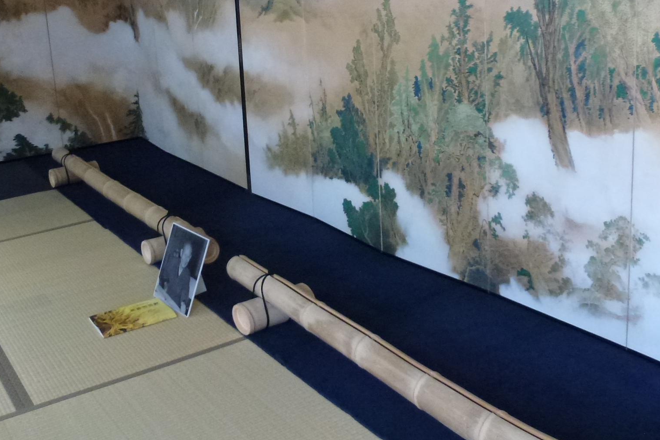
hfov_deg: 46.3
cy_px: 144
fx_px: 770
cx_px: 296
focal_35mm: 42
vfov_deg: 31.6
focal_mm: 4.3
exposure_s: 1/40
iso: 400
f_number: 3.3
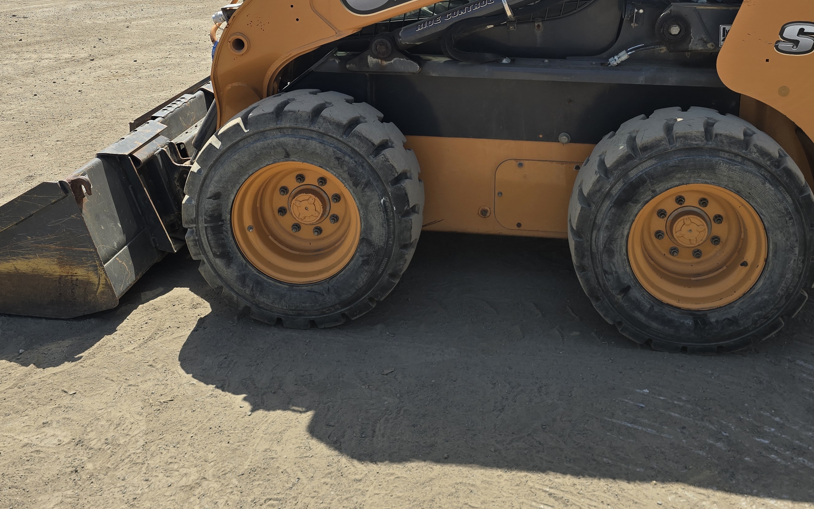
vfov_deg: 32.9
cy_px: 63
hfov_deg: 52.6
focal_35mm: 37
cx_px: 462
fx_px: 821
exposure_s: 1/668
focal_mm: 6.3
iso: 12
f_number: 1.7
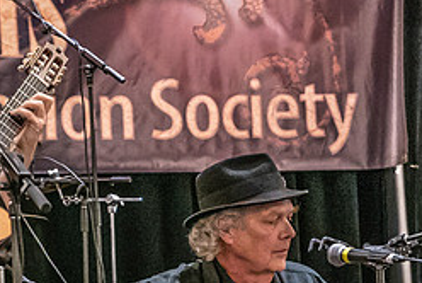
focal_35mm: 189
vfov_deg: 7.3
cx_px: 147
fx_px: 2218
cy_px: 255
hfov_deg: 10.9
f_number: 5.6
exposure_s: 1/160
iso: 8000
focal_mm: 70
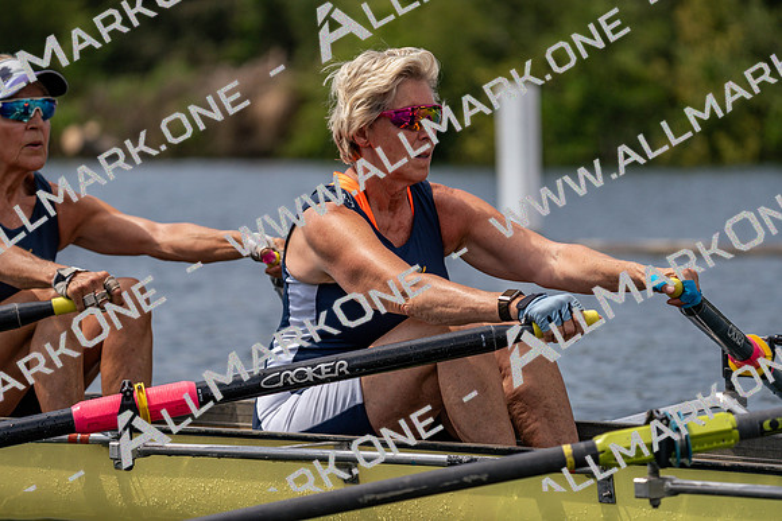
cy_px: 260
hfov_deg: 8.2
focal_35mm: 252
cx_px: 391
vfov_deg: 5.5
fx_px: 5475
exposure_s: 1/1600
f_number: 5.6
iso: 200
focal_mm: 252
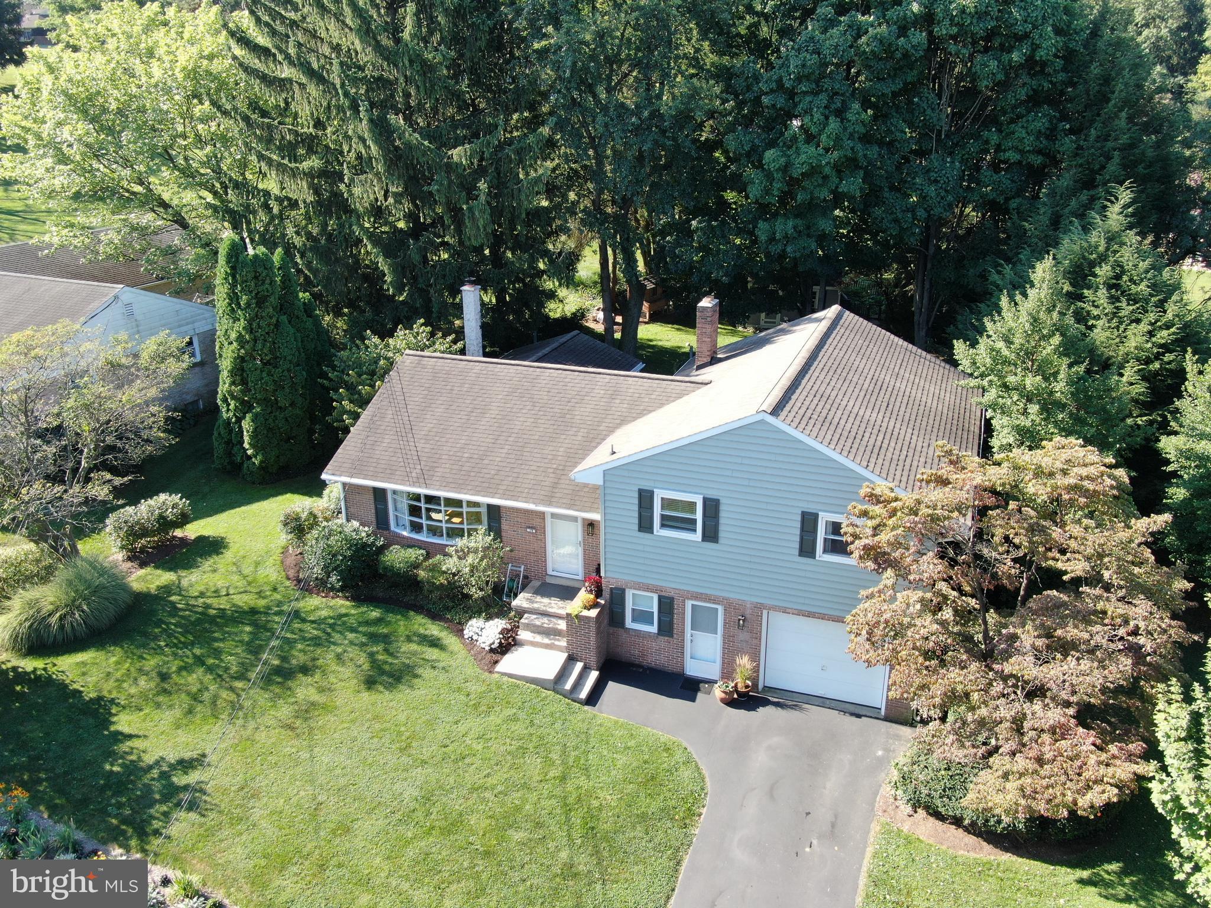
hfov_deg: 61.7
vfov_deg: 48.2
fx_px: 1015
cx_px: 606
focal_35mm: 29
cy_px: 454
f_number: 3
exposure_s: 1/160
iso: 100
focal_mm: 5.11
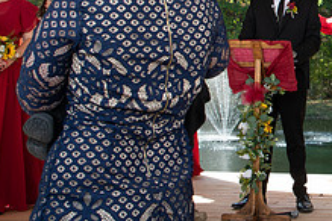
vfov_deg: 18.0
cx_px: 388
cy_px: 8
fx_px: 682
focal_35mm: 74
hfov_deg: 24.9
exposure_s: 1/200
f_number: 5.6
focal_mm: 24
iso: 320
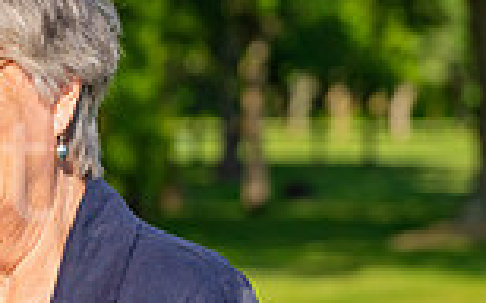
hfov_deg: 7.3
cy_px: 374
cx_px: -145
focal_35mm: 285
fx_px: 3772
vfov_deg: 4.6
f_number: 4
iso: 200
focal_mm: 74
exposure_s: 1/2000
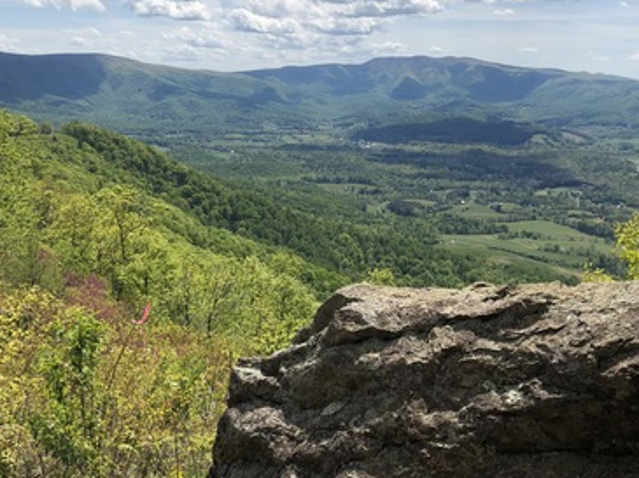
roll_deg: +0.7
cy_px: 173
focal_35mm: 43
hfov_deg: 43.9
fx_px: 793
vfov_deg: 33.3
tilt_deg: -8.3
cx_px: 298
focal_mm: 3.99
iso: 20
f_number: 1.8
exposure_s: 1/3436
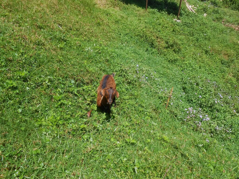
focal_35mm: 26
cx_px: 120
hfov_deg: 67.3
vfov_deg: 53.1
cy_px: 90
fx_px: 180
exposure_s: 1/640
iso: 80
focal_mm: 4.6
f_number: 3.5
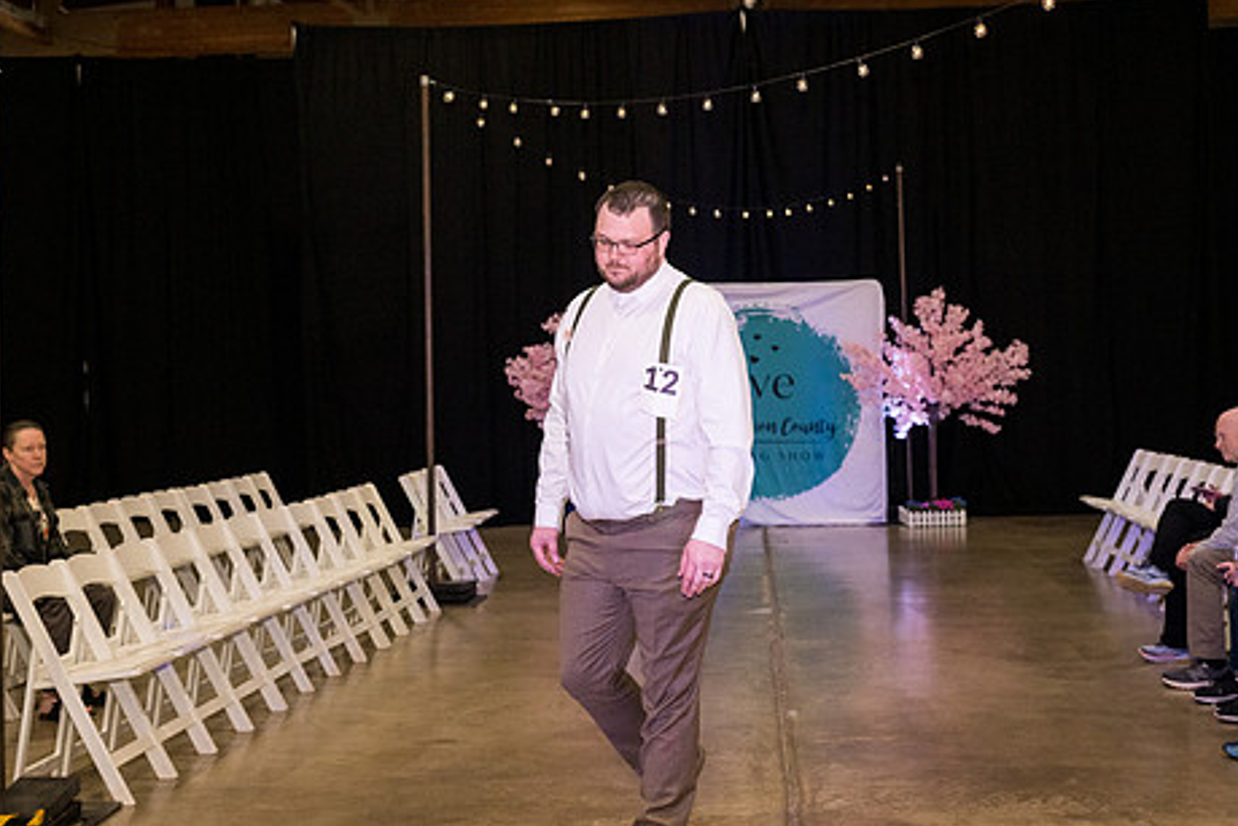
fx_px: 1823
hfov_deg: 37.5
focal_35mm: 53
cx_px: 643
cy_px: 386
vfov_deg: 25.5
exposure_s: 1/400
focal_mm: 42
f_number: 4
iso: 3200
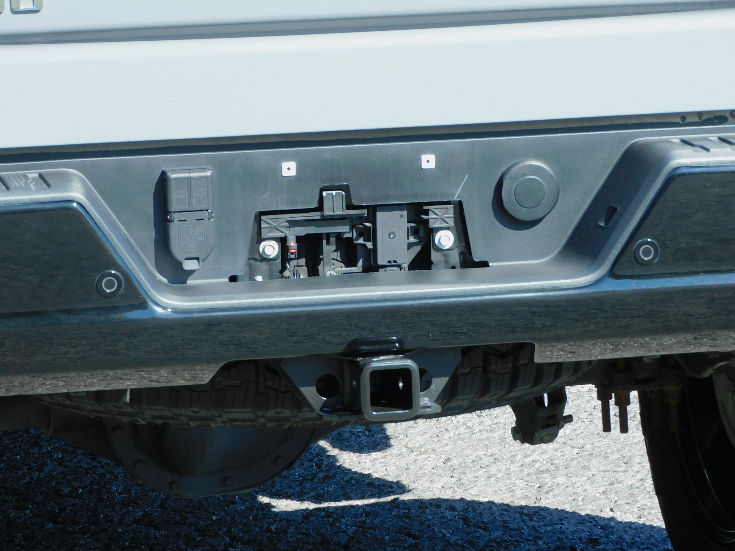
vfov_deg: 6.8
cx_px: 368
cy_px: 276
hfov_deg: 9.0
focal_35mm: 220
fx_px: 4671
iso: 125
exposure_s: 1/160
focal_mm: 39.4
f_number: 5.3
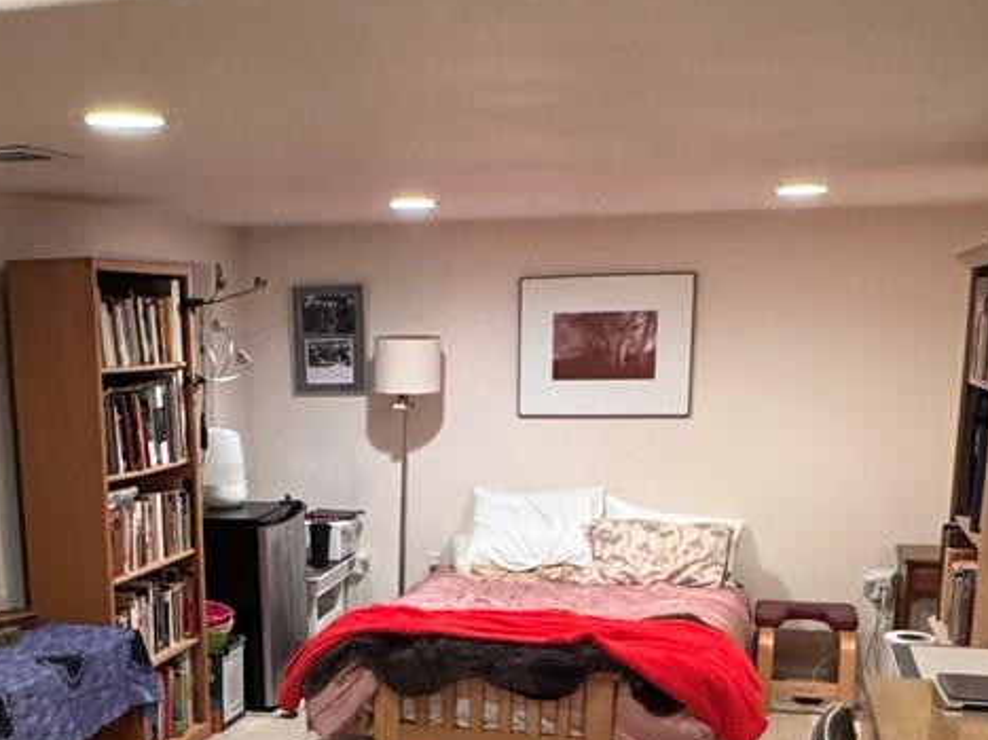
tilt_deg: -15.6
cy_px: 683
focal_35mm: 48
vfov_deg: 28.9
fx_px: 1370
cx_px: 305
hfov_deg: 39.1
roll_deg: +1.1
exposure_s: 1/60
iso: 320
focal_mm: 2.22
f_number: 2.2
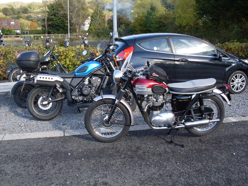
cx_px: 124
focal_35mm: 38
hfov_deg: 49.0
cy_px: 93
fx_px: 272
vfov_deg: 37.7
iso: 80
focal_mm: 6.3
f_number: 2.8
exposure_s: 1/350
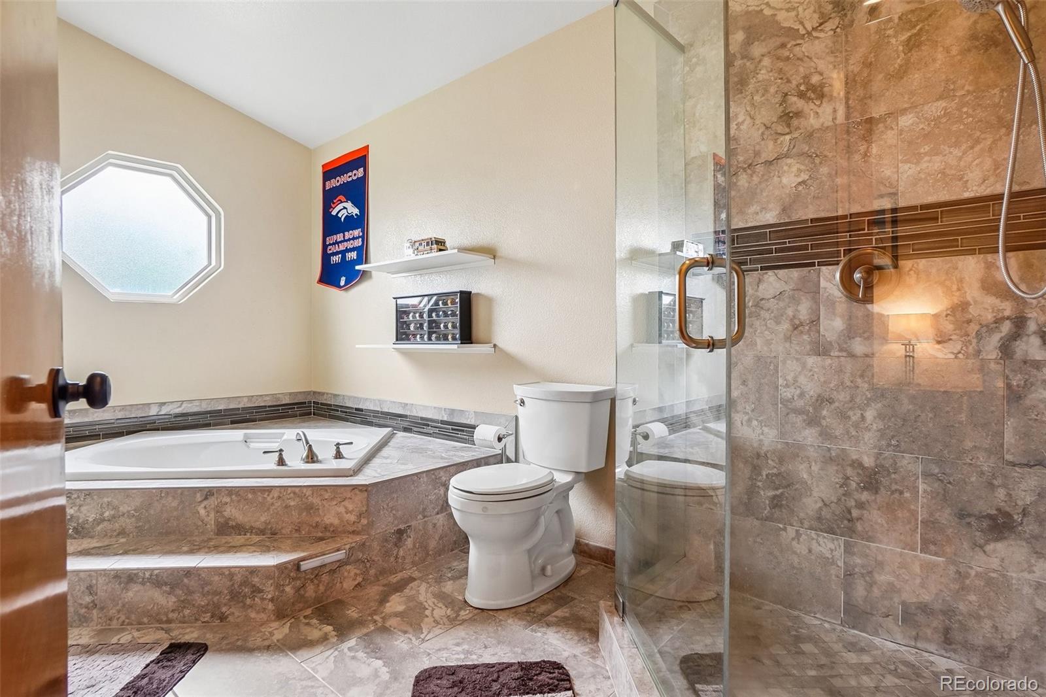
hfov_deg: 90.0
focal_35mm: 18
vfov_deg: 67.4
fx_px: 523
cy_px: 348
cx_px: 523
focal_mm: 12
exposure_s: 1/5
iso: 400
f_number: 8
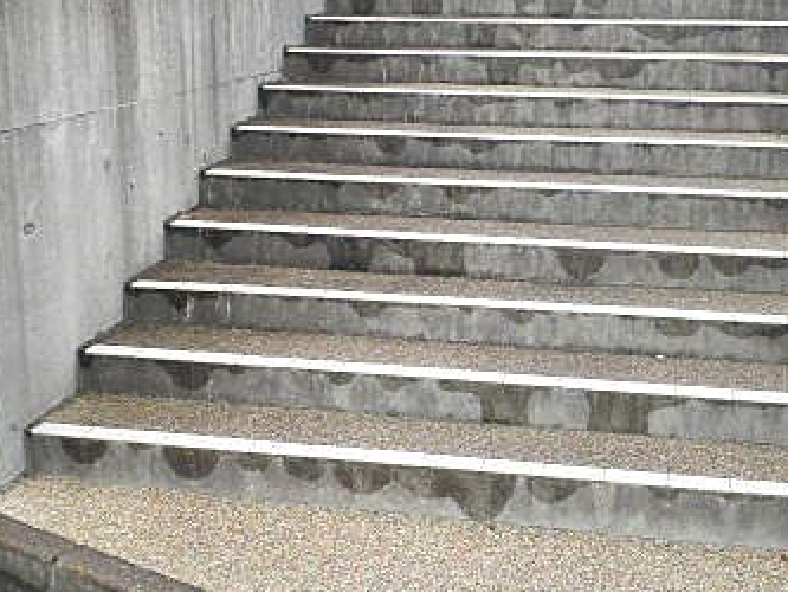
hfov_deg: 38.0
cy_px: 279
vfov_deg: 29.1
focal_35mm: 50
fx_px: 1139
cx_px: 478
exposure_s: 1/100
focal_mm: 4.7
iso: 64
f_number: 2.8
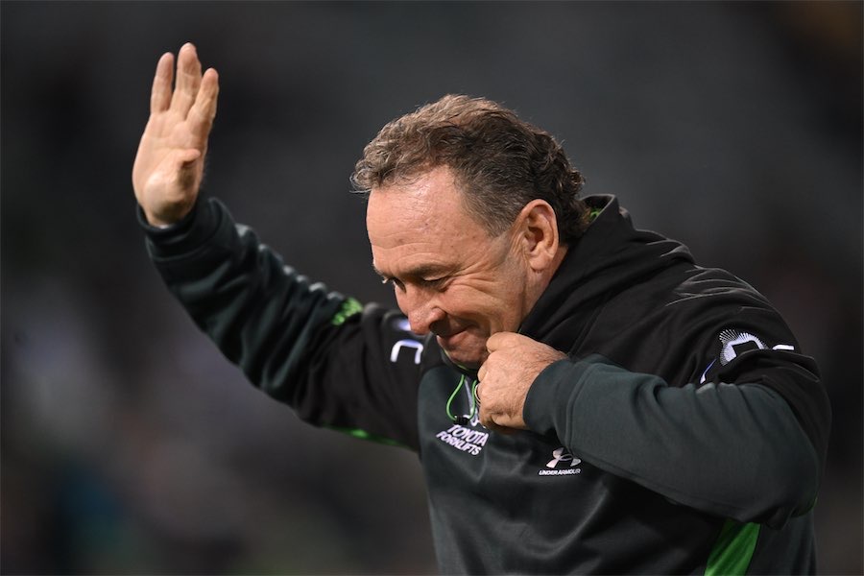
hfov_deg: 5.2
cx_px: 432
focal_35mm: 400
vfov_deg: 3.4
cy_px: 288
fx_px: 9599
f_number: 2.8
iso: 2500
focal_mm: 400
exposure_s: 1/800
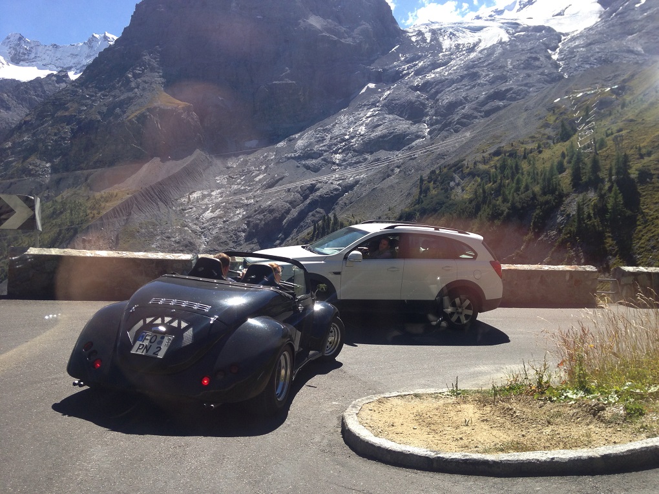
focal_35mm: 33
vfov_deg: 42.9
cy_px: 247
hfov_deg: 55.4
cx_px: 330
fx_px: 628
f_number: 2.4
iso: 50
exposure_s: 1/903
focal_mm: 4.13
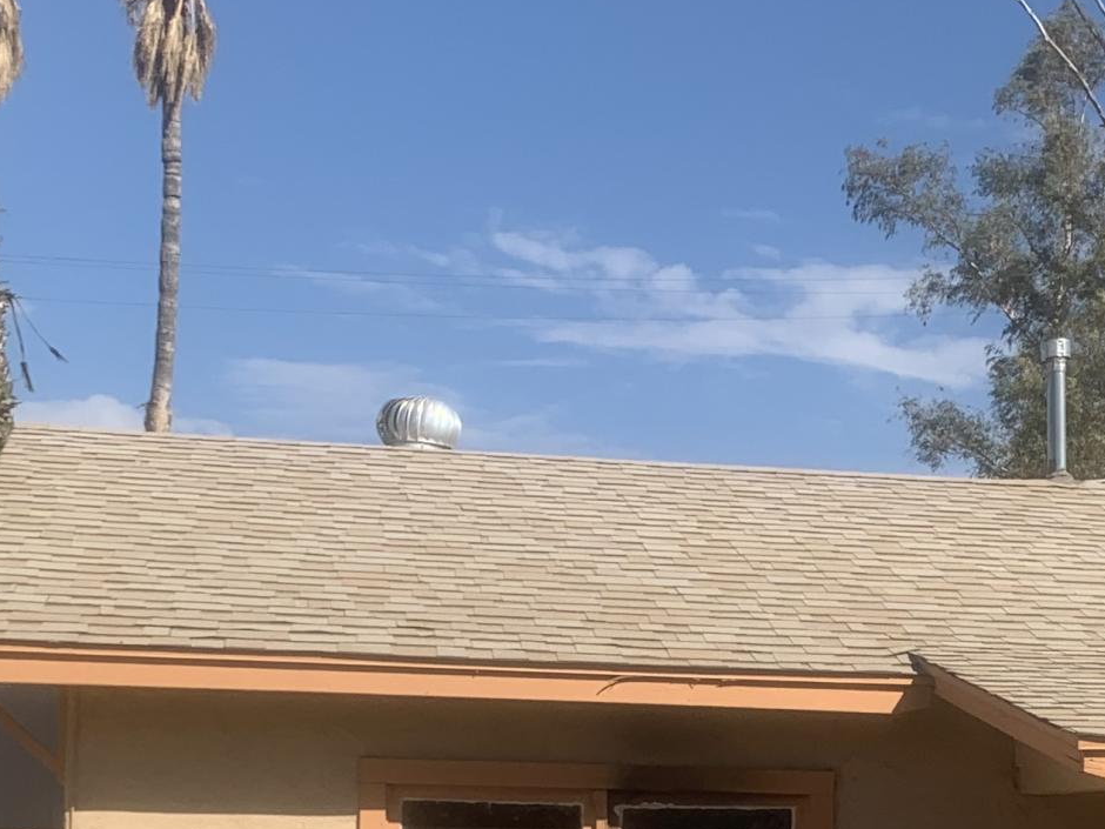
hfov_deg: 23.3
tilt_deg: +0.9
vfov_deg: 17.1
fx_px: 2649
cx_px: 855
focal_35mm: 83
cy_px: 935
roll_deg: -1.1
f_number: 1.8
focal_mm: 4.25
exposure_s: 1/3401
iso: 25
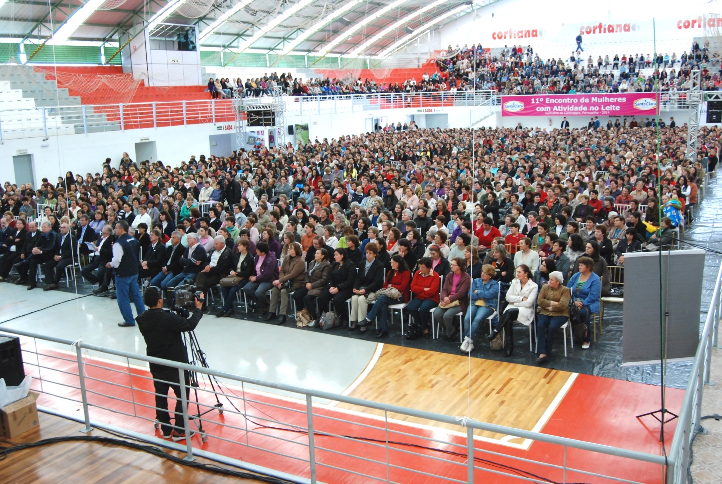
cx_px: 361
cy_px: 242
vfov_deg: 37.0
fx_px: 723
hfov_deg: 53.1
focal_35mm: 36
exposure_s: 1/25
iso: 800
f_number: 6.3
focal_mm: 24
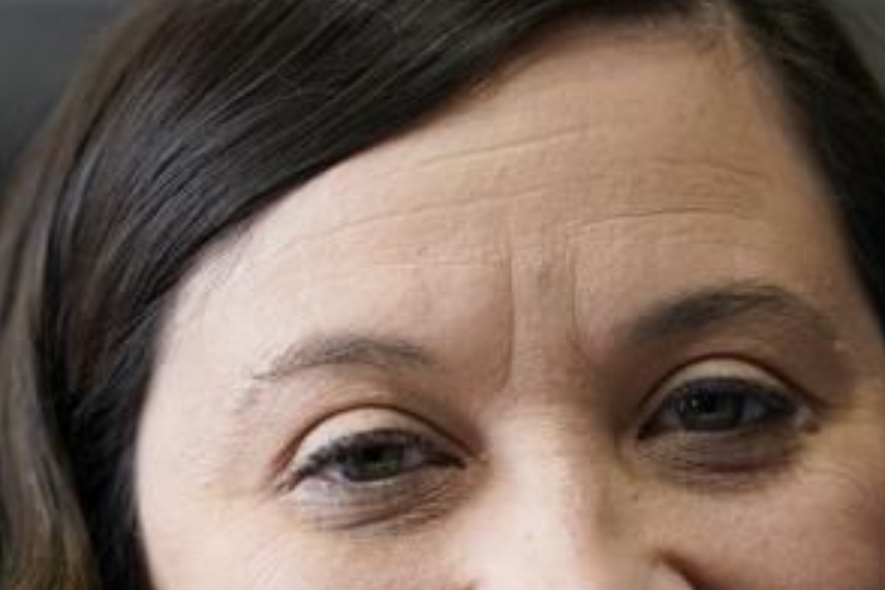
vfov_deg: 3.7
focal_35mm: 372
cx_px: 509
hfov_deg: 5.5
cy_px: 510
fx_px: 9144
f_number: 2.8
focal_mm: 168
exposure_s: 1/80
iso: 400
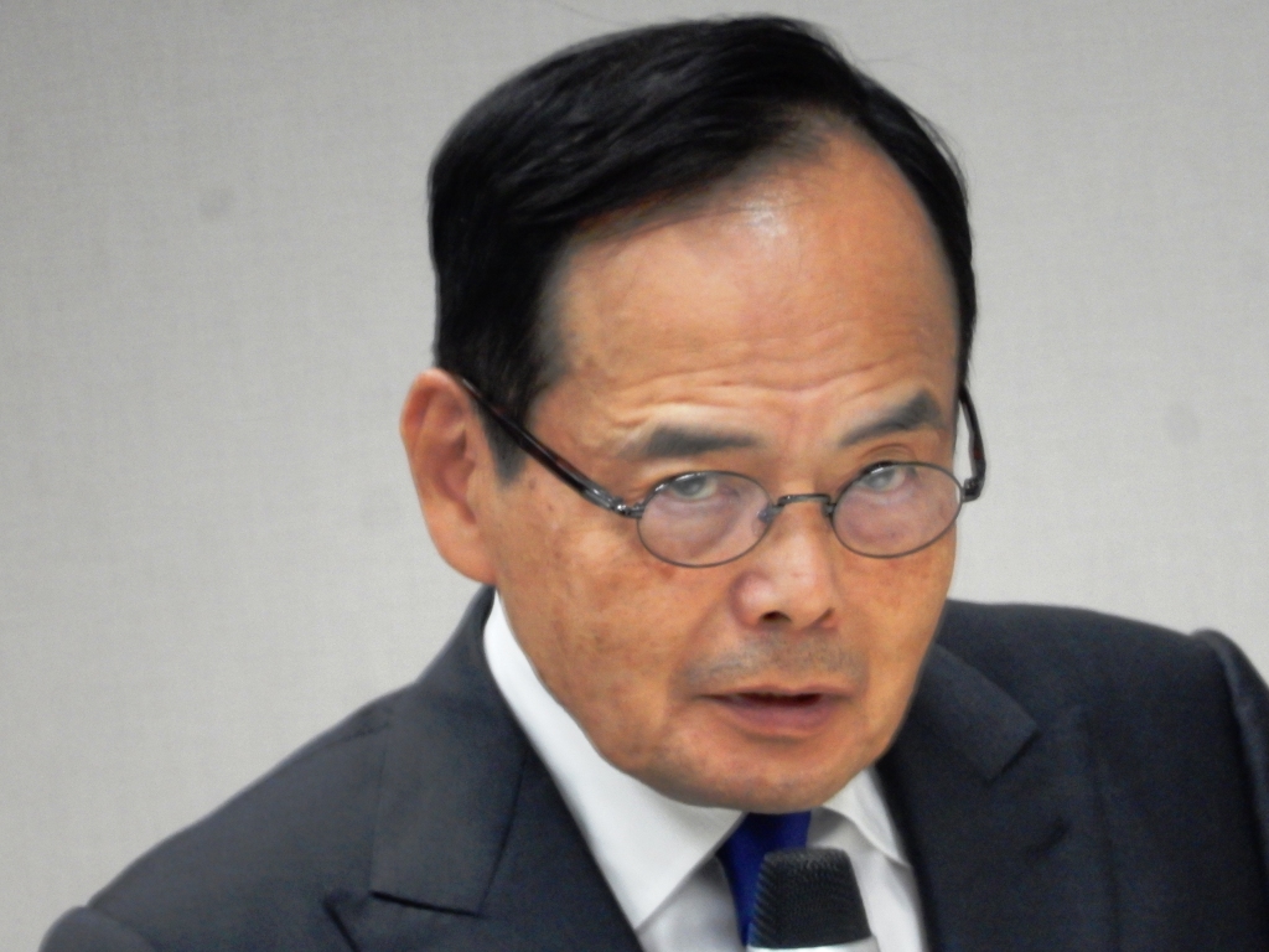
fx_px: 27495
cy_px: 476
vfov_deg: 2.0
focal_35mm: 750
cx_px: 634
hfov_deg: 2.6
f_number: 6.4
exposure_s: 1/20
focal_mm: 135
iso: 800
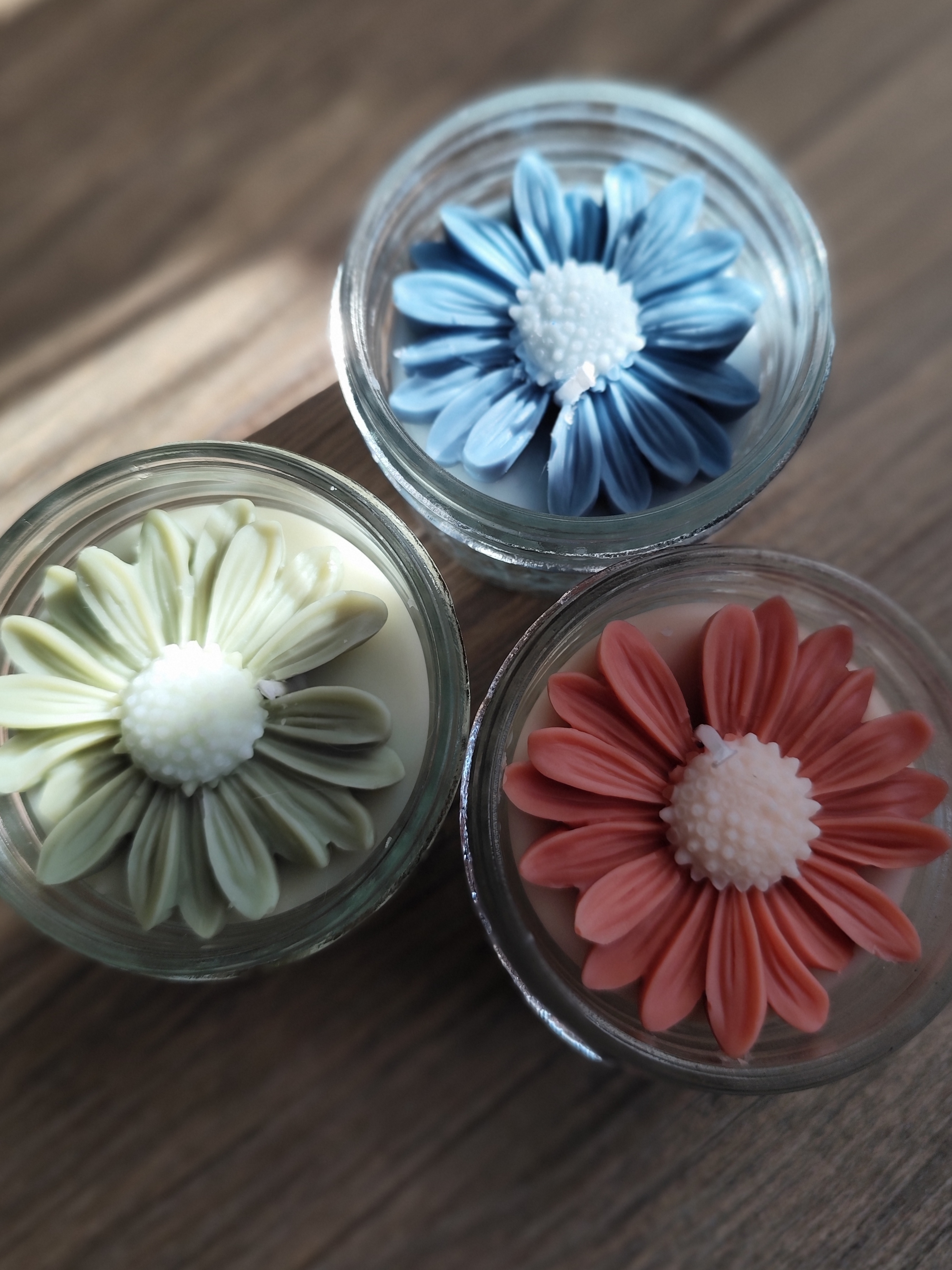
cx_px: 476
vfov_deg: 73.9
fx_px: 843
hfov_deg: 58.9
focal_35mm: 23
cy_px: 635
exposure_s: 1/221
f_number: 1.65
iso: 50
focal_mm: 6.19
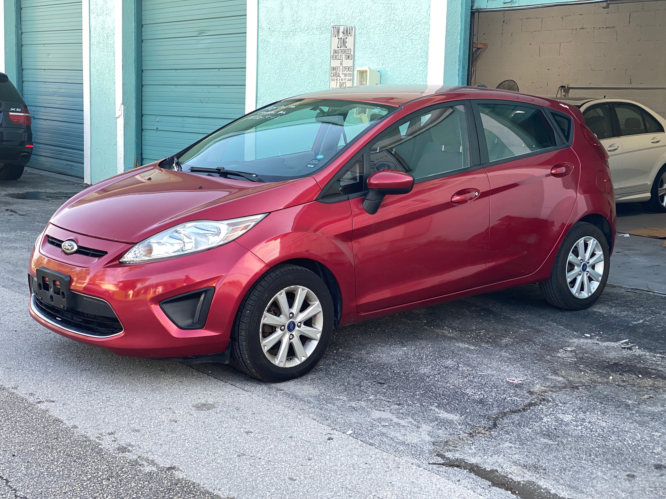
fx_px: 1000
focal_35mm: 52
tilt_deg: -7.8
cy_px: 250
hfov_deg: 36.8
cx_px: 333
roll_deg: -1.9
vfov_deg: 28.0
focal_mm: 6
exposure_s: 1/122
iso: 32
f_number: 2
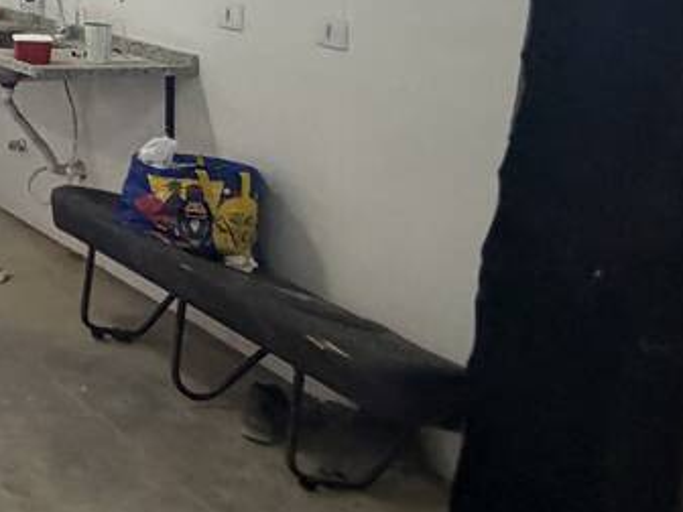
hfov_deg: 21.4
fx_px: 1184
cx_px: -539
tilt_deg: -0.9
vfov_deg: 22.4
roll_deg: +0.8
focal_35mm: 60
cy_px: -112
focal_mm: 2.22
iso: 320
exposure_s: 1/120
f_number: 2.2
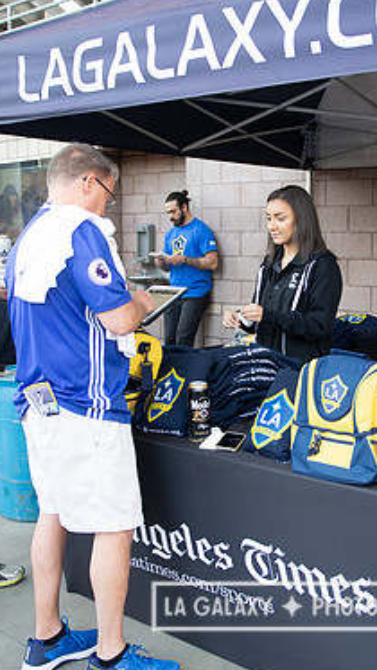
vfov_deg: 46.4
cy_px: 337
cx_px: 278
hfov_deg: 26.8
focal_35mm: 44
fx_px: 781
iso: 250
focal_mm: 27
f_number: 2.8
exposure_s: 1/100
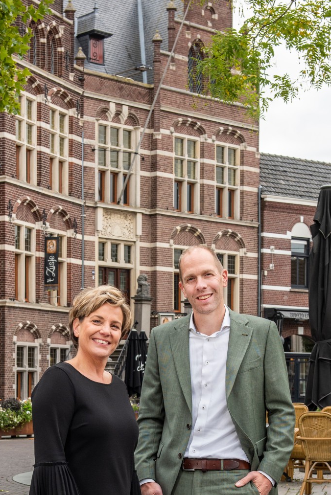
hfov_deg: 16.4
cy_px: 402
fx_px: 1143
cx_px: 106
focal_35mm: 83
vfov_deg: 24.1
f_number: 6.3
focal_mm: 42
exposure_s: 1/125
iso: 250
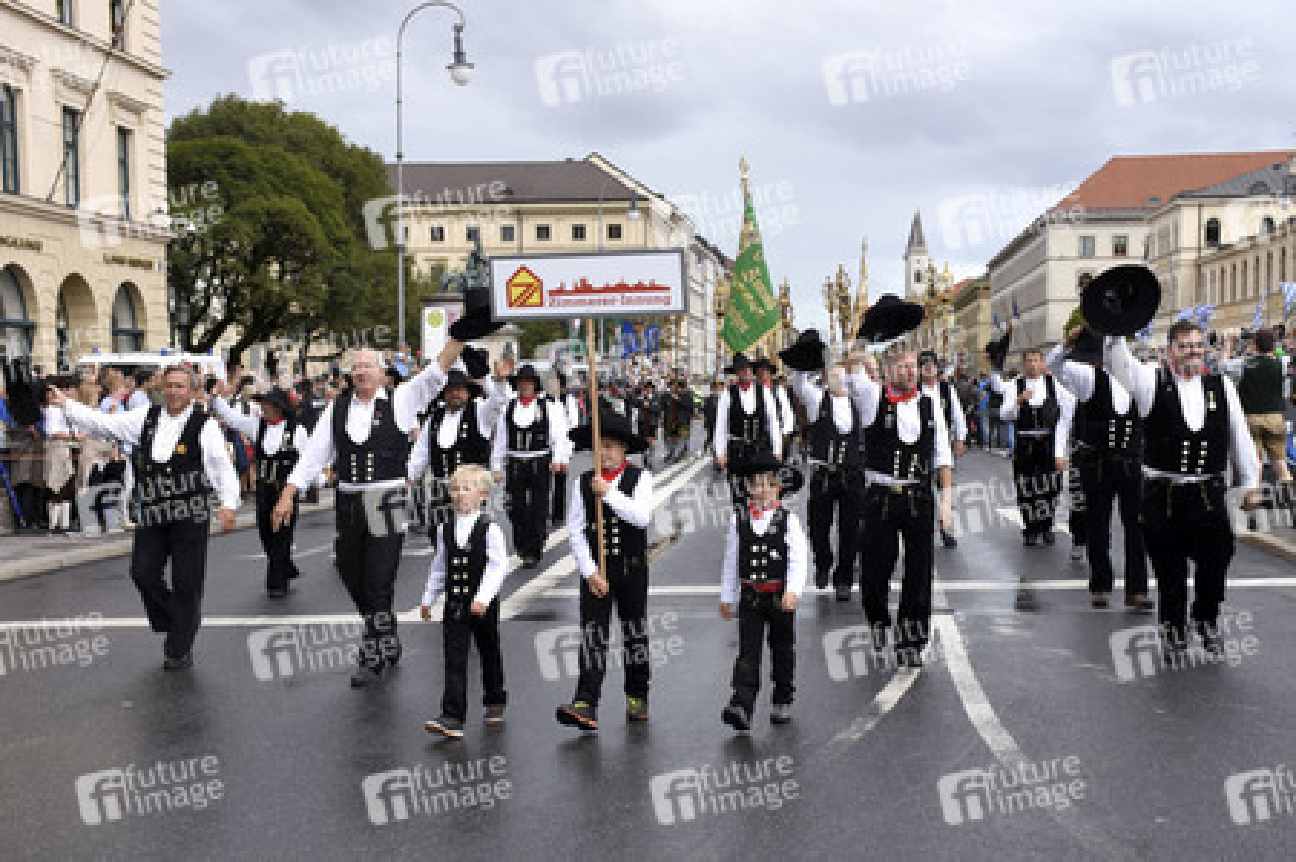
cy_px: 431
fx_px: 1727
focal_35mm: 48
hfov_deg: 41.1
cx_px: 648
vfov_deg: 28.0
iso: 160
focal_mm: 32
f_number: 9
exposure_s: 1/160
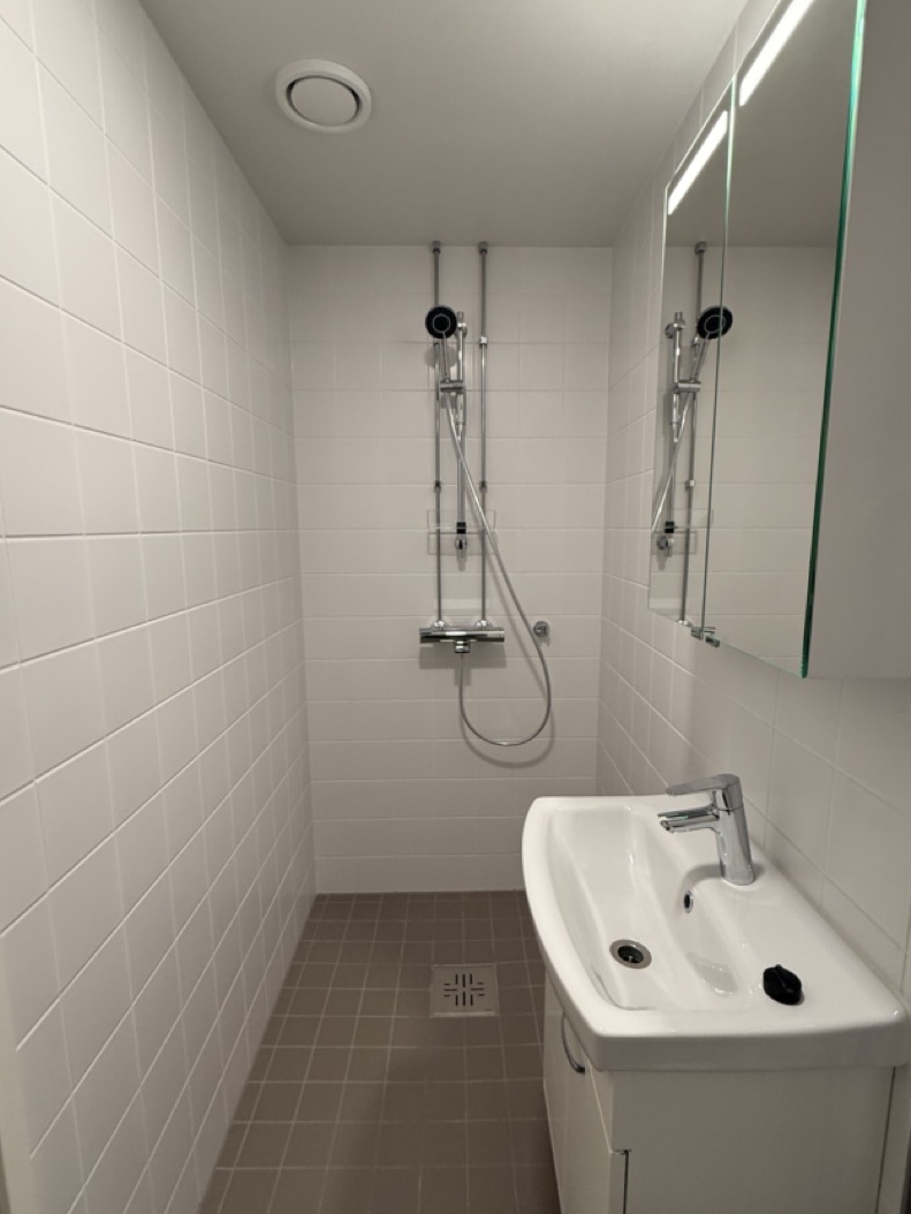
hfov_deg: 74.7
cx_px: 472
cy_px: 621
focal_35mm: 17
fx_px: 596
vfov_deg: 91.0
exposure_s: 1/100
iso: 160
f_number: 2.2
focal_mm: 2.22
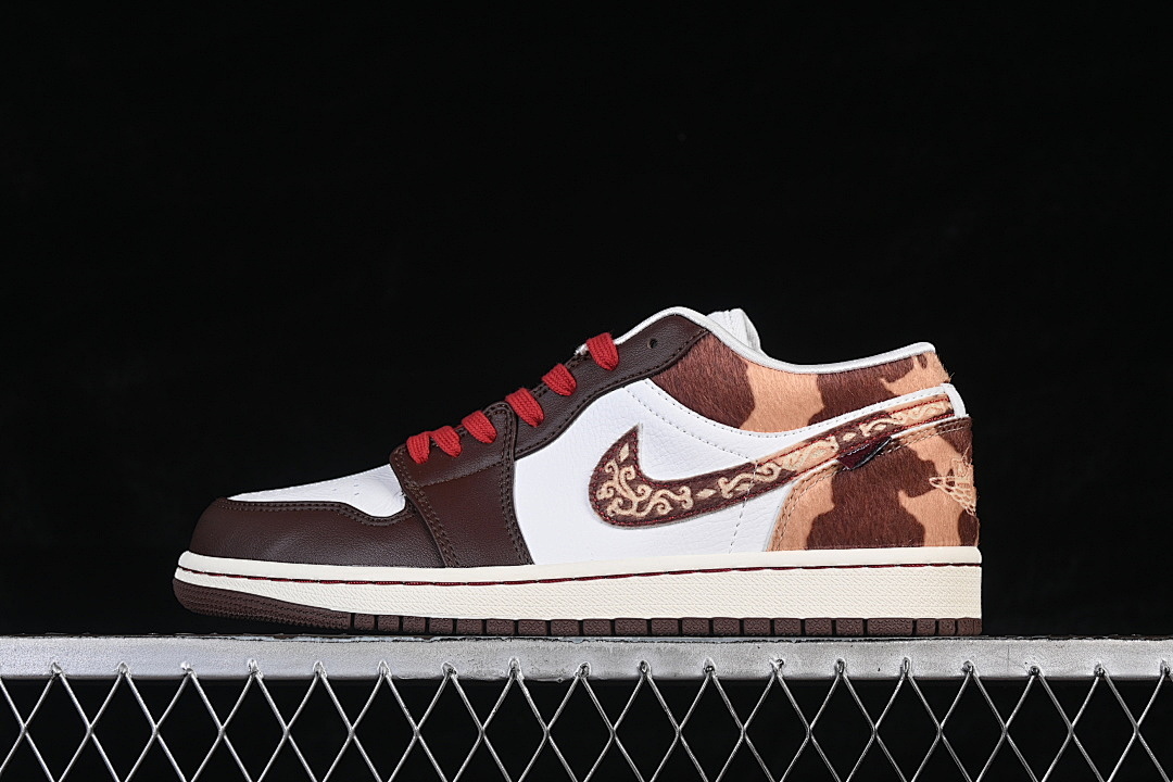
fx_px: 2444
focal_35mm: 75
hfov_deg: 27.0
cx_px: 586
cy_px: 391
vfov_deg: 18.2
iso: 160
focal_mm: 50
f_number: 8
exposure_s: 1/80
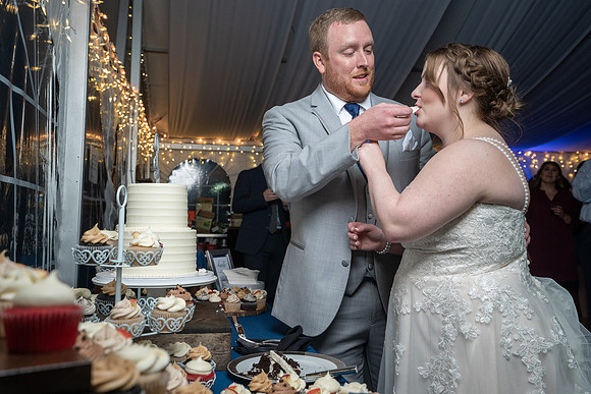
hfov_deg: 53.7
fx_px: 584
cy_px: 197
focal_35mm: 36
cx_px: 288
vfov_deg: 37.3
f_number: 5.6
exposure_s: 1/250
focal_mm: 34
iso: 2000
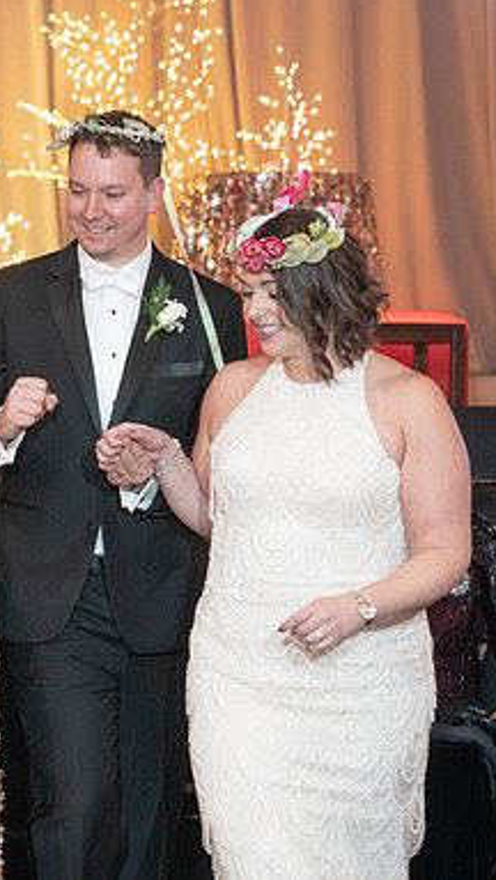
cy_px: 438
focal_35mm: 119
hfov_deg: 10.1
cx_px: -78
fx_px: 2777
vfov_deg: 18.0
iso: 4000
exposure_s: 1/125
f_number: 4
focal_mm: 70
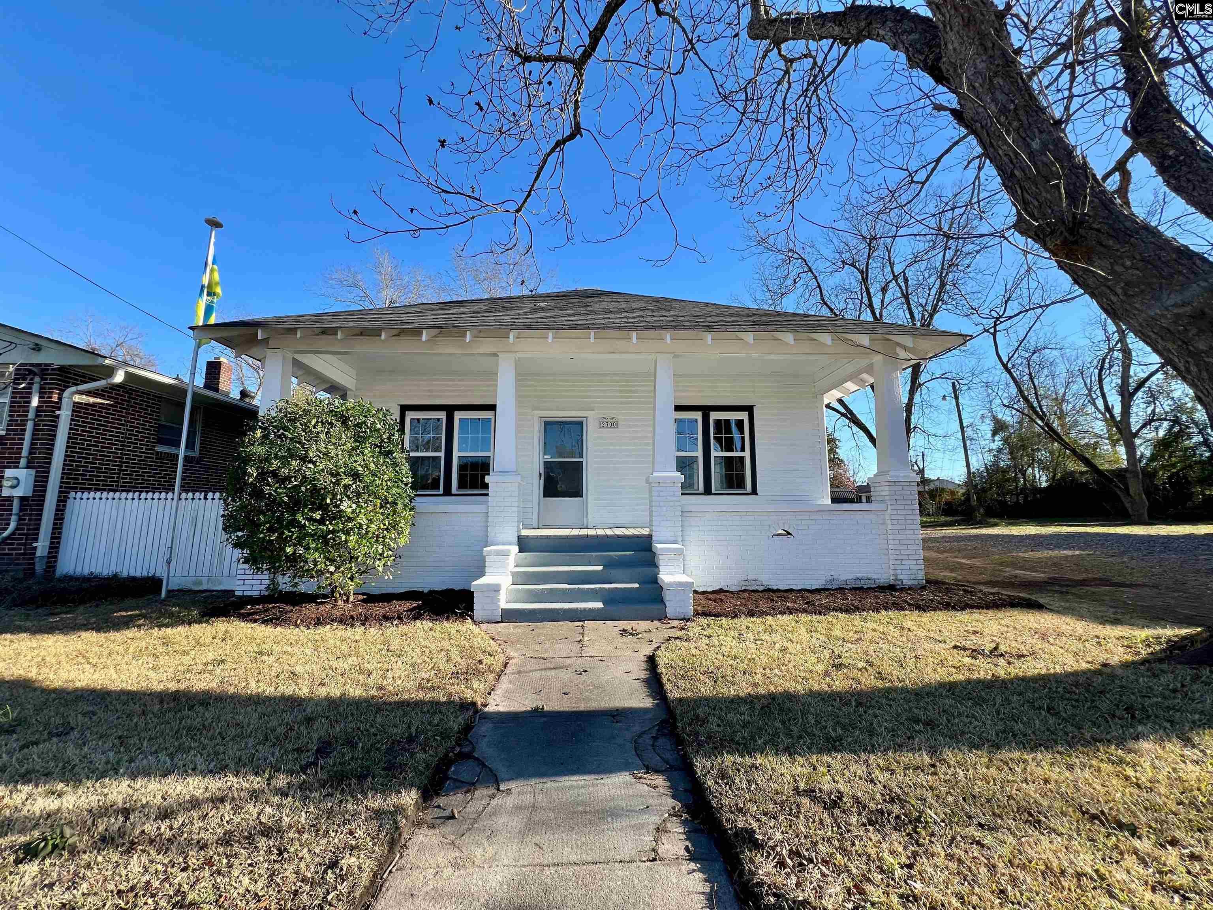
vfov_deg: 89.9
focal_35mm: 13
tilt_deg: +5.8
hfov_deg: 106.2
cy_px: 455
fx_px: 456
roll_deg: +0.5
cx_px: 606
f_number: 1.8
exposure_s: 1/605
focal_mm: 1.57
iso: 32
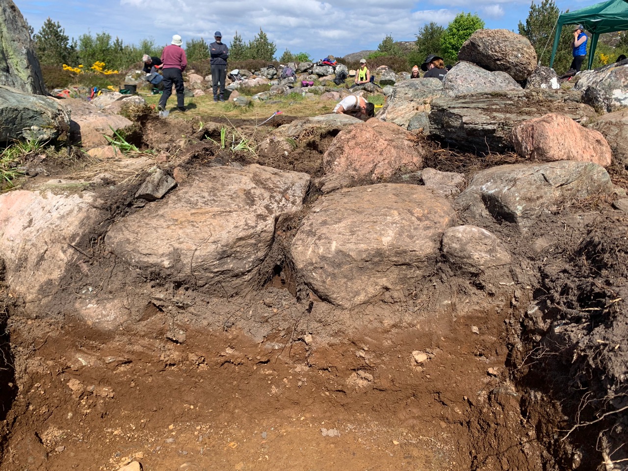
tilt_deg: -19.9
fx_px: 472
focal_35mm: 26
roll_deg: -1.9
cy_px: 236
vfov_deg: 53.1
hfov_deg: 67.3
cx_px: 314
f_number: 1.8
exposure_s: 1/1845
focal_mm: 4.25
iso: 25
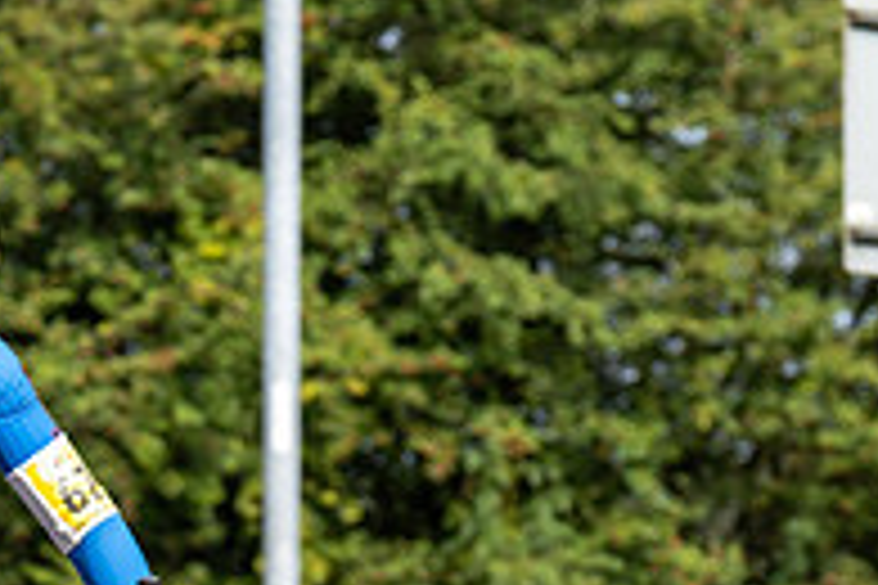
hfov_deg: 7.6
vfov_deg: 5.1
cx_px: -131
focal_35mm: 268
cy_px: 650
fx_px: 6536
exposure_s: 1/1000
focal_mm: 90
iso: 125
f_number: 4
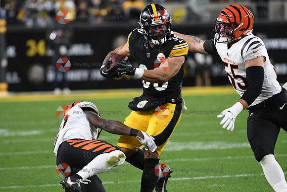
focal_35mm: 465
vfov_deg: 3.0
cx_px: 144
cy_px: 96
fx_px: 3708
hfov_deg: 4.4
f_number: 4
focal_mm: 310
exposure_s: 1/1000
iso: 3200
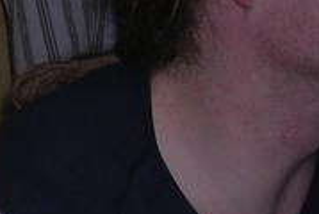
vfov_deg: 9.7
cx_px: -244
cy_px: 169
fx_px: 1251
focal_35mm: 141
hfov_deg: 13.2
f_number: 2.8
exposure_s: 1/60.1
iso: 100
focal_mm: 5.8
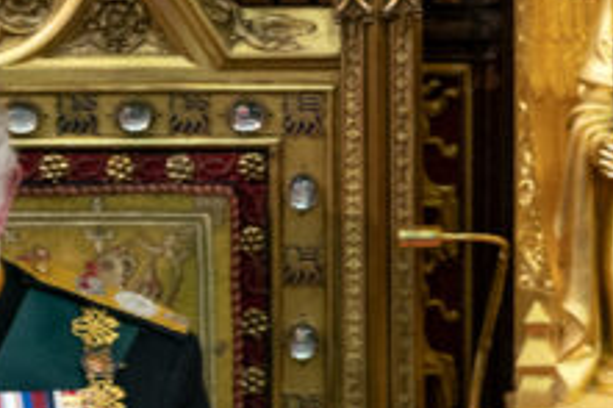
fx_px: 31477
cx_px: -569
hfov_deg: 1.1
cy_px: 348
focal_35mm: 1850
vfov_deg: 0.7
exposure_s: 1/60
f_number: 4
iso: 1250
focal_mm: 400
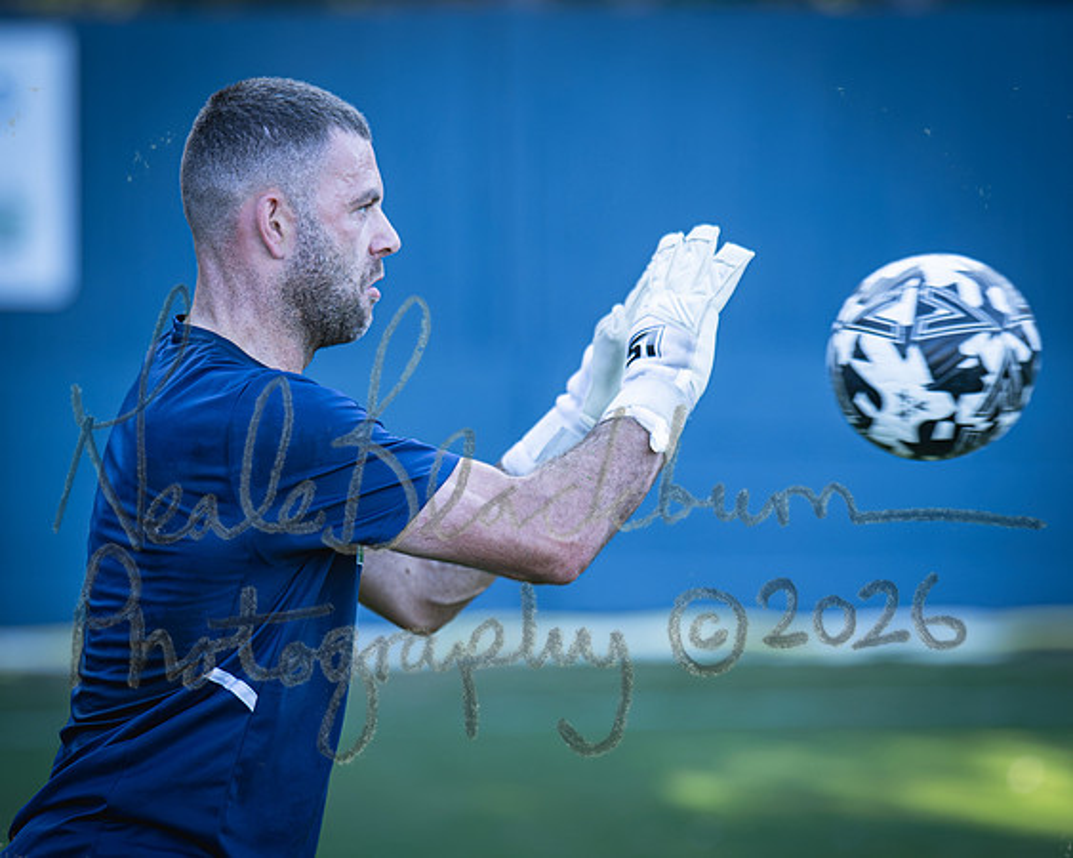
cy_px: 393
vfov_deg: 5.9
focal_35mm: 262
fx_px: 8321
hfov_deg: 7.4
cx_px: 479
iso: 400
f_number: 1.8
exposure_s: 1/2000
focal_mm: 135
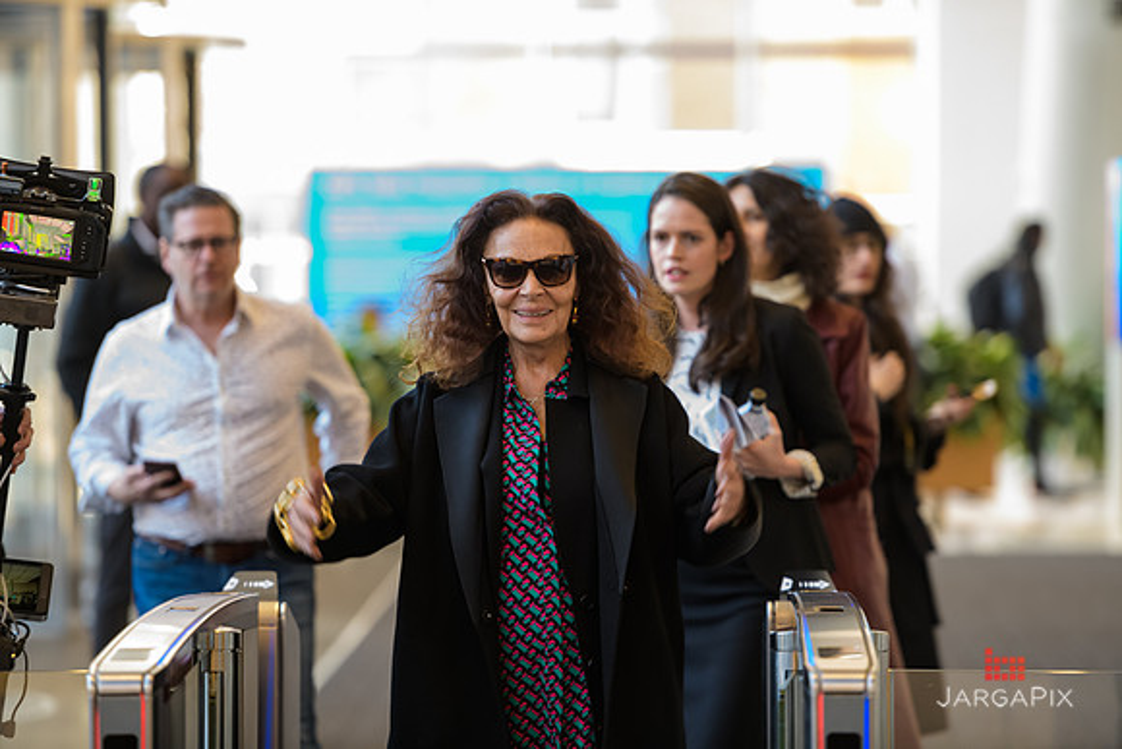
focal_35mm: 170
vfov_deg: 8.1
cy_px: 374
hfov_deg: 12.1
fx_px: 5299
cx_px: 561
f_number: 3.2
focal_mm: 170
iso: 1250
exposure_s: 1/125
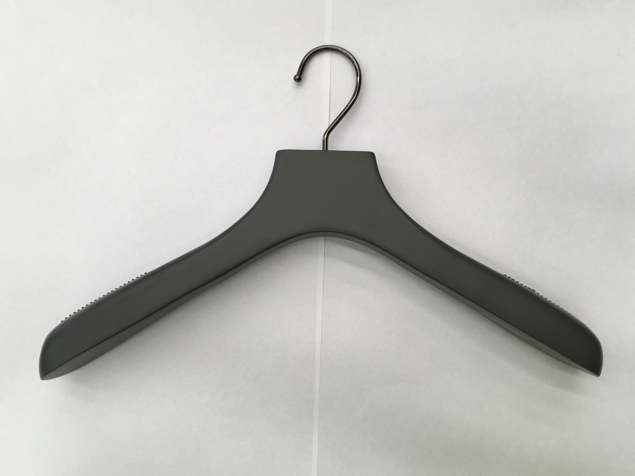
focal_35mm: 29
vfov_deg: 48.2
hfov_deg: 61.7
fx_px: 532
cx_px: 318
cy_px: 238
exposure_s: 1/100
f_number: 2.2
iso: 32
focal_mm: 4.15
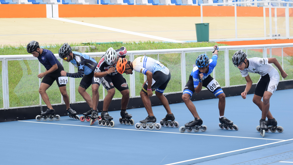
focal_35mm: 111
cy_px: 81
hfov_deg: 19.3
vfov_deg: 10.9
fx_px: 862
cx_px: 147
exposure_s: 1/400
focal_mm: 70
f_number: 8
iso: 400
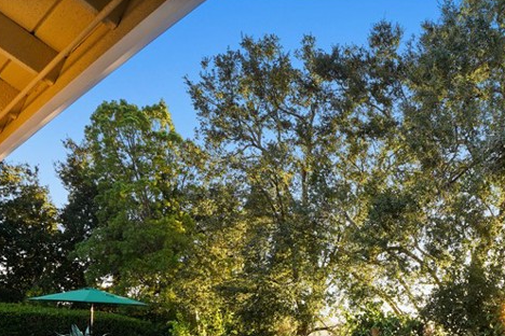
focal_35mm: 35
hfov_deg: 50.5
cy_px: 360
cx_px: 417
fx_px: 491
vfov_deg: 33.5
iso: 160
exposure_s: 1/30
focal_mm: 16
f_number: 6.3
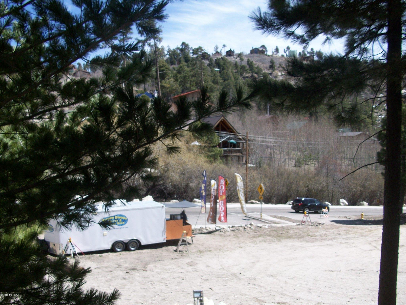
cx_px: 203
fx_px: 399
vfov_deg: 41.8
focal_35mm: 34
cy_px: 152
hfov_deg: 54.0
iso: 64
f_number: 2.8
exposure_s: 1/743
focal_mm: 5.7
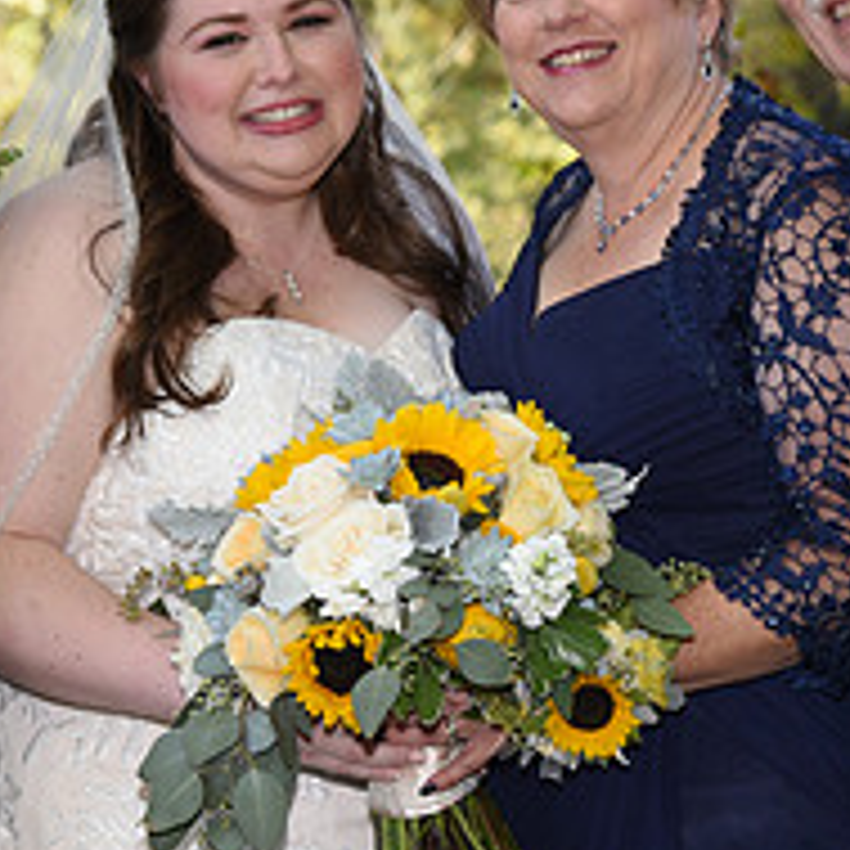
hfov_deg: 8.6
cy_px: 277
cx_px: 490
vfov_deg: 8.6
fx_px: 5667
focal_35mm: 204
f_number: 5.6
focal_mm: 78
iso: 640
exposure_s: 1/200
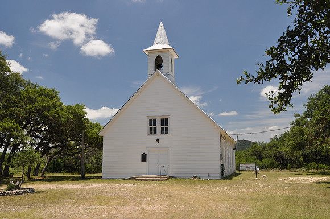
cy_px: 110
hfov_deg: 53.2
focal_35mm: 36
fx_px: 330
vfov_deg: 36.8
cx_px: 165
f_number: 10
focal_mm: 24
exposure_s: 1/100
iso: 200
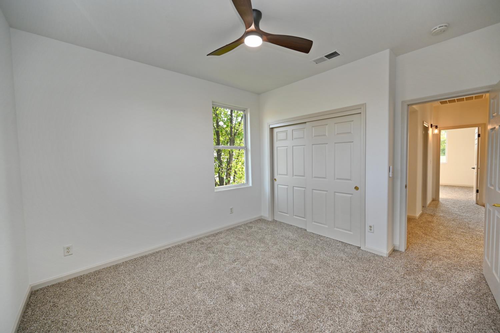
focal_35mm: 14
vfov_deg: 81.1
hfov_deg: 104.3
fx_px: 194
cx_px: 250
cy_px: 166
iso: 200
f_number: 4
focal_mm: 14
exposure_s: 1/60
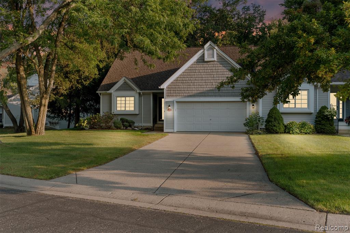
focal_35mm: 35
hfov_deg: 54.4
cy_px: 116
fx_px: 340
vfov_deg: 37.8
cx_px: 175
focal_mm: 35
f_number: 8
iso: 100
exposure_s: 1/13
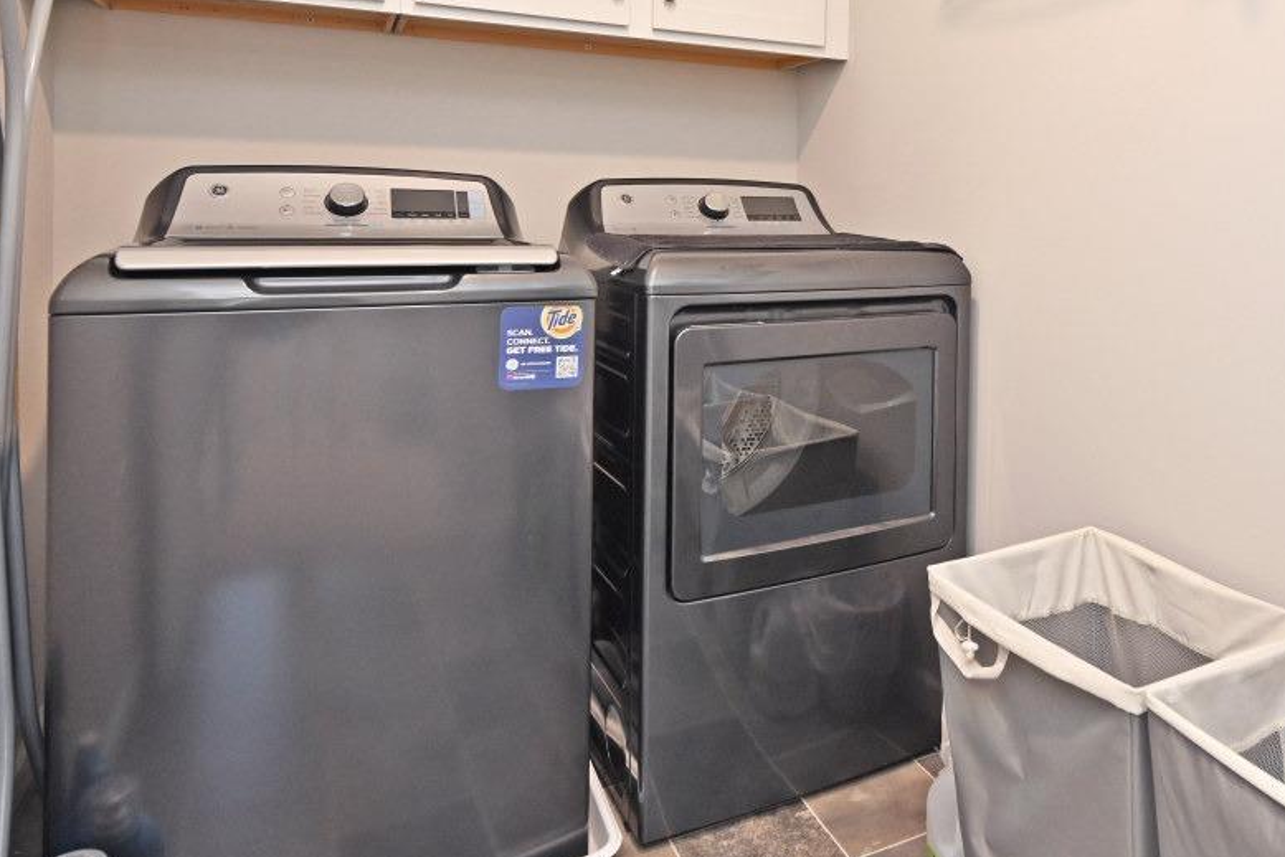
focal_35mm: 27
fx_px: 964
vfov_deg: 46.2
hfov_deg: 65.1
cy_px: 215
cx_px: 884
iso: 640
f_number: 4
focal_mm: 14
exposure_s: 1/60
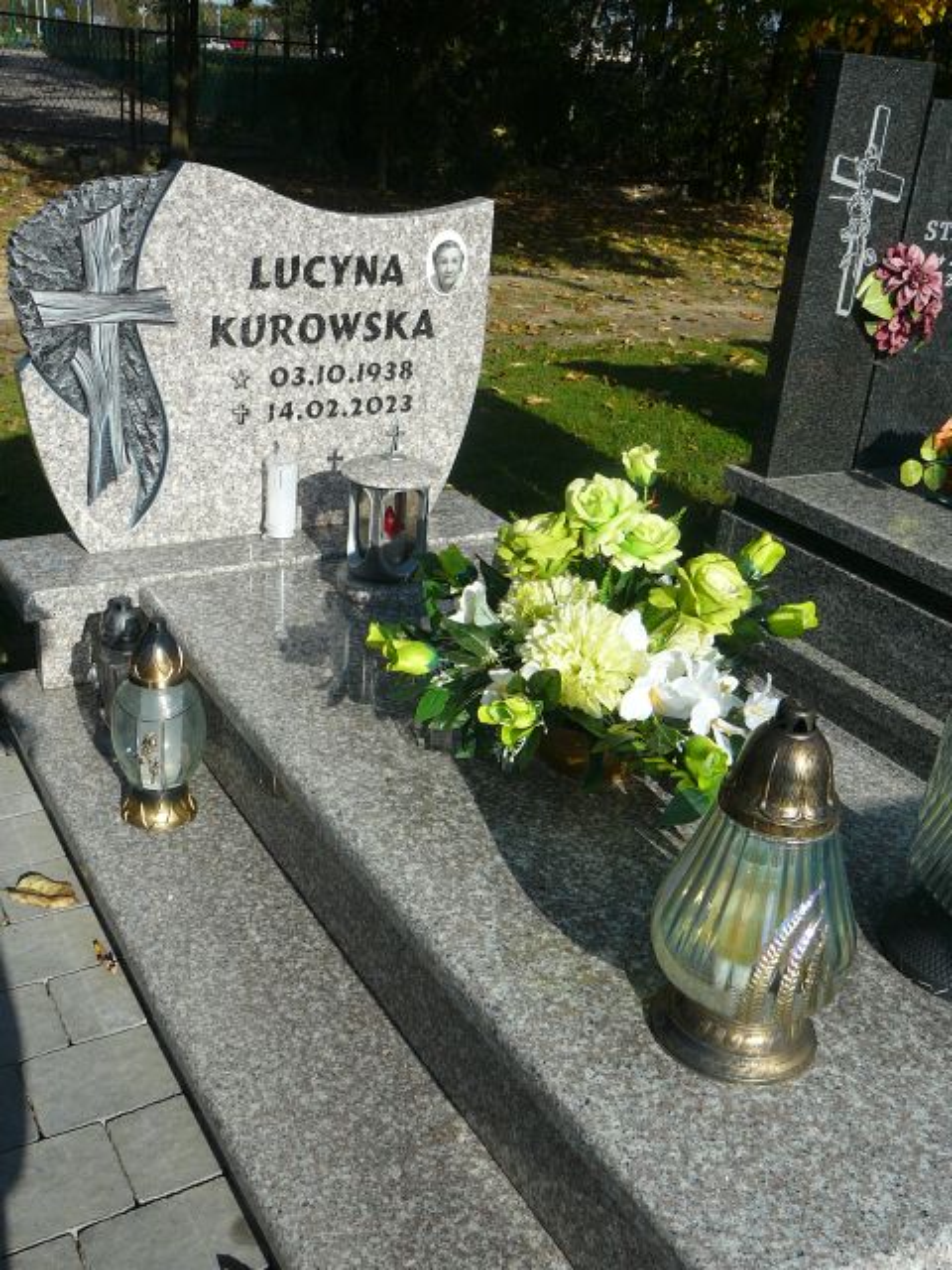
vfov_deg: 52.6
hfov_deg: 40.7
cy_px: 635
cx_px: 476
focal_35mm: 35
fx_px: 1283
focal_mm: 5.2
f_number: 5
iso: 80
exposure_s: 1/500
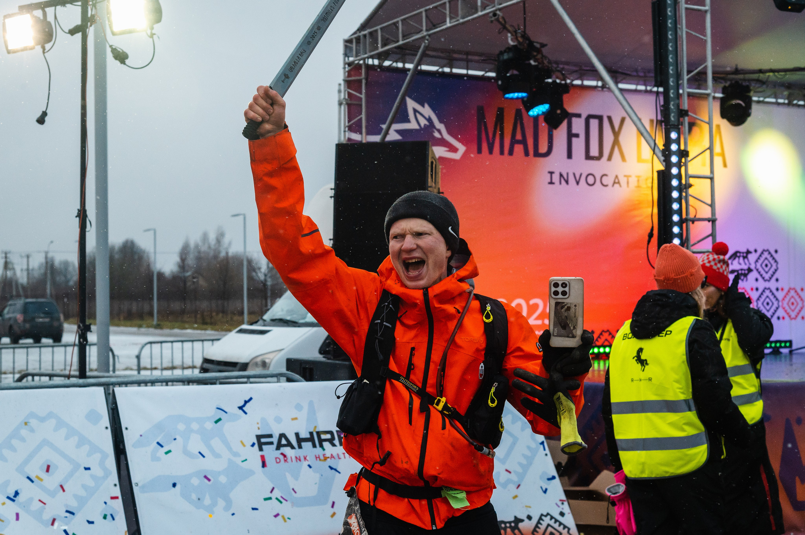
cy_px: 268
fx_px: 1296
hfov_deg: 34.5
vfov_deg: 23.3
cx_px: 402
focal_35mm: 58
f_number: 7.1
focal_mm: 58
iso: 3200
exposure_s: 1/640
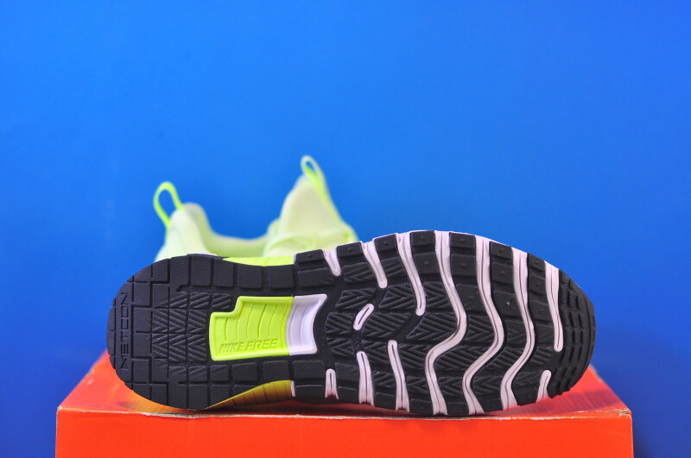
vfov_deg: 18.1
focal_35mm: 75
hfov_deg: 27.0
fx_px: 1438
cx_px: 346
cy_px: 229
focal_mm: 50
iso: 250
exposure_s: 1/320
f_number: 2.2
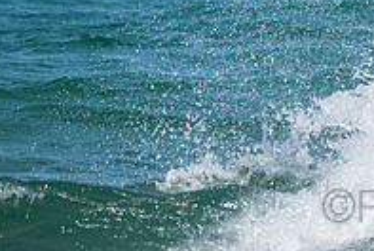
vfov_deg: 0.9
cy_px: -109
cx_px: 469
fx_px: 15284
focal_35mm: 1469
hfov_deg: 1.4
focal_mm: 500
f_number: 5.6
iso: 220
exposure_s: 1/2500
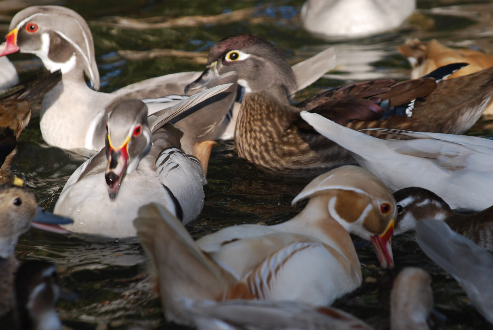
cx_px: 235
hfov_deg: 7.5
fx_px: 3764
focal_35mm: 275
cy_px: 179
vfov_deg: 5.0
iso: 100
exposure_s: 1/160
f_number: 8
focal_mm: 165
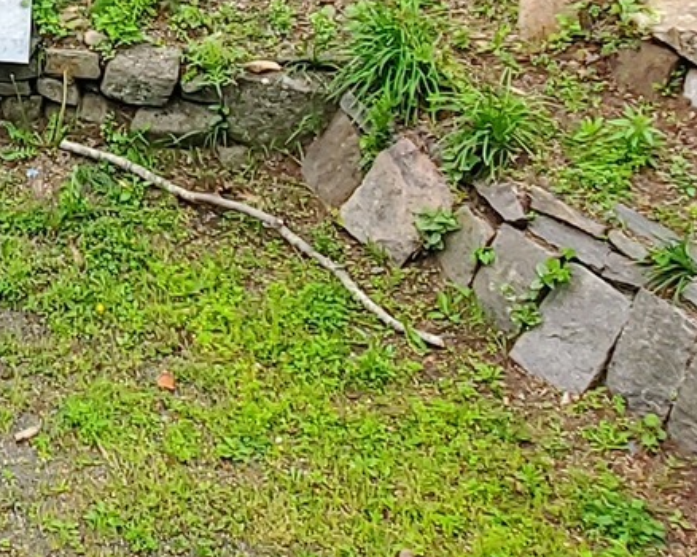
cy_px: -108
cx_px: -232
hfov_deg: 19.6
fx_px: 1835
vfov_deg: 16.5
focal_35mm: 89
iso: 50
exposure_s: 1/120
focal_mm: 1.8
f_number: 2.2
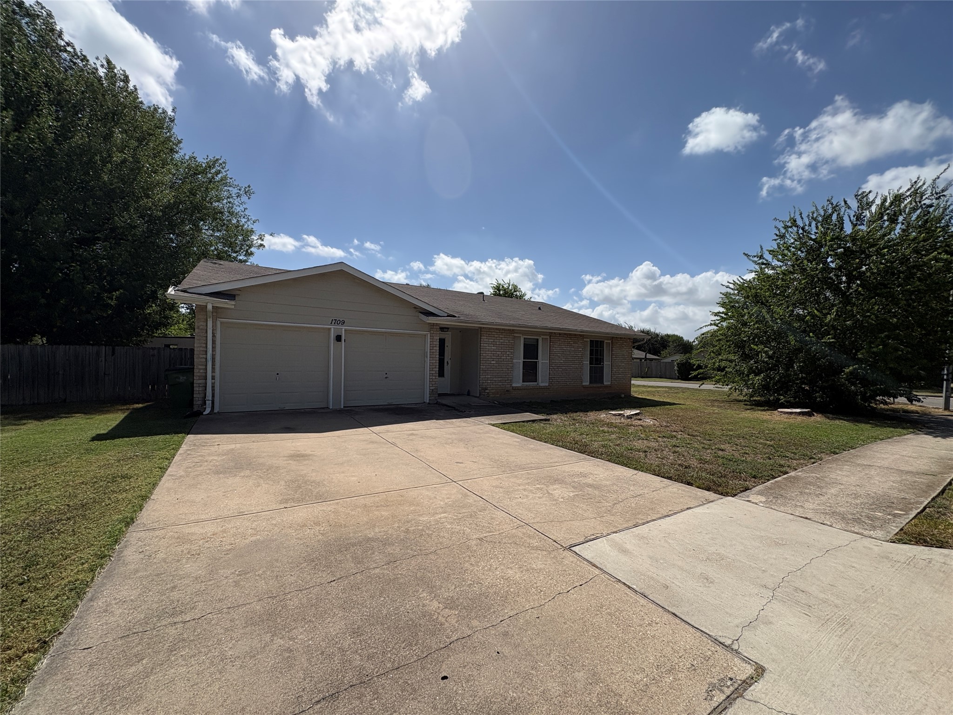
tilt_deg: +1.5
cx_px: 476
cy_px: 358
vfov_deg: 85.7
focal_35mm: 14
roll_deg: -0.5
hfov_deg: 102.1
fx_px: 385
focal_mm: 2.22
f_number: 2.2
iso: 50
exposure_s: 1/4367
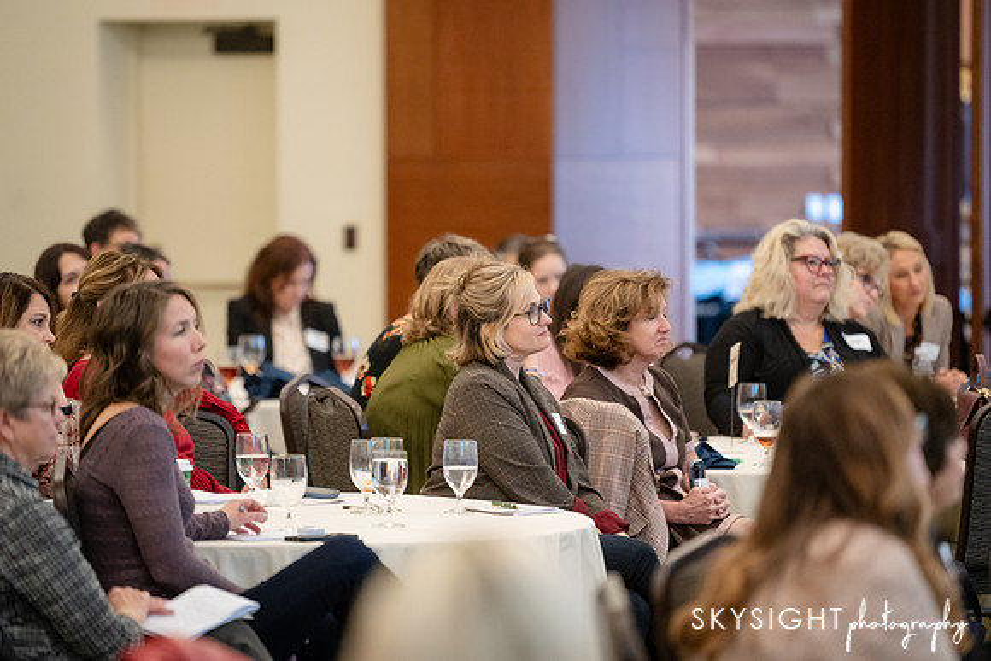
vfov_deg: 6.8
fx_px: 5570
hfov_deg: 10.2
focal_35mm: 202
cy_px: 330
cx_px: 496
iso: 3200
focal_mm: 200
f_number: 2.8
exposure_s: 1/320
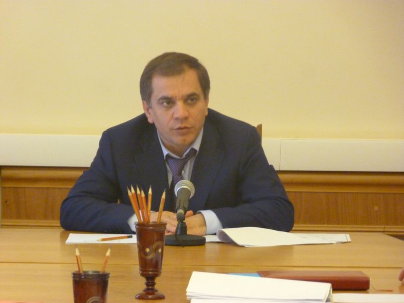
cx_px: 202
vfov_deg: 5.5
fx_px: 3163
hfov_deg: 7.3
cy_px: 152
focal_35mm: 271
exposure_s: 1/25
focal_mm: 48.8
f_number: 4
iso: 800
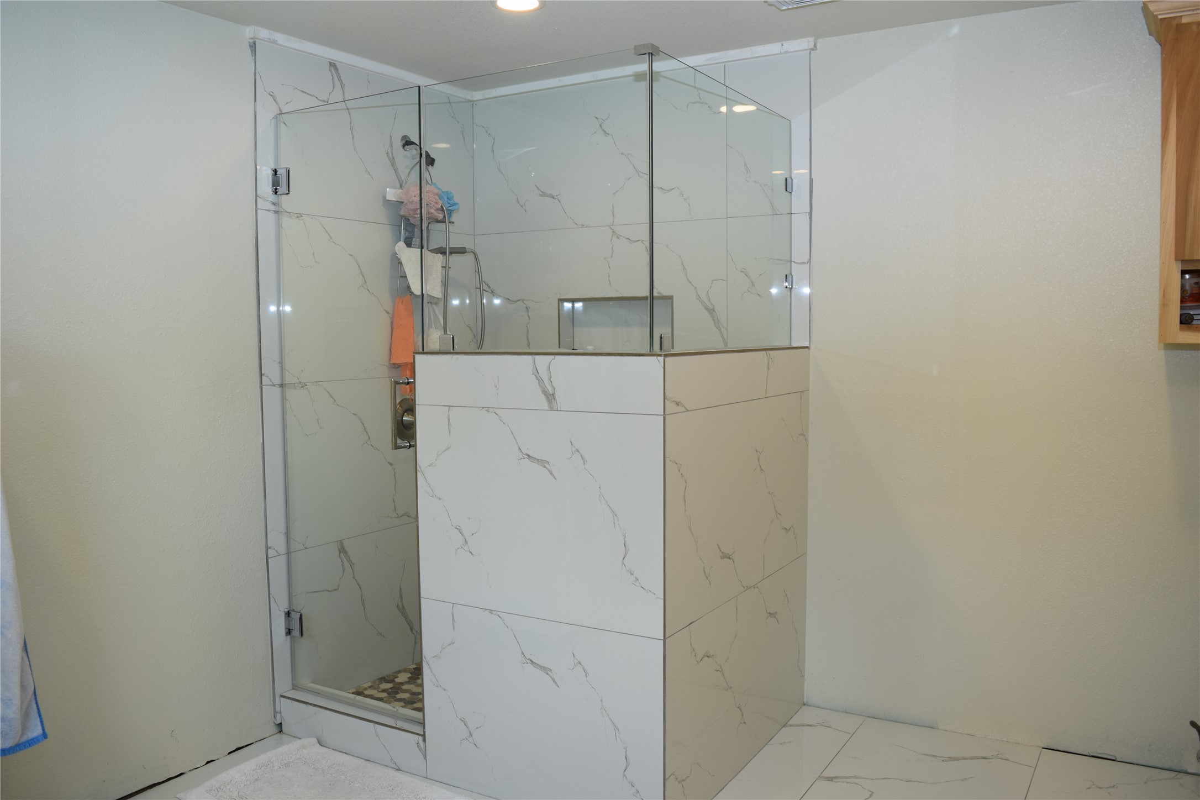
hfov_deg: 61.9
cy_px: 400
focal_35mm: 30
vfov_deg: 43.6
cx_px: 600
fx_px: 1000
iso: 400
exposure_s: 1/100
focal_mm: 20
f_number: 5
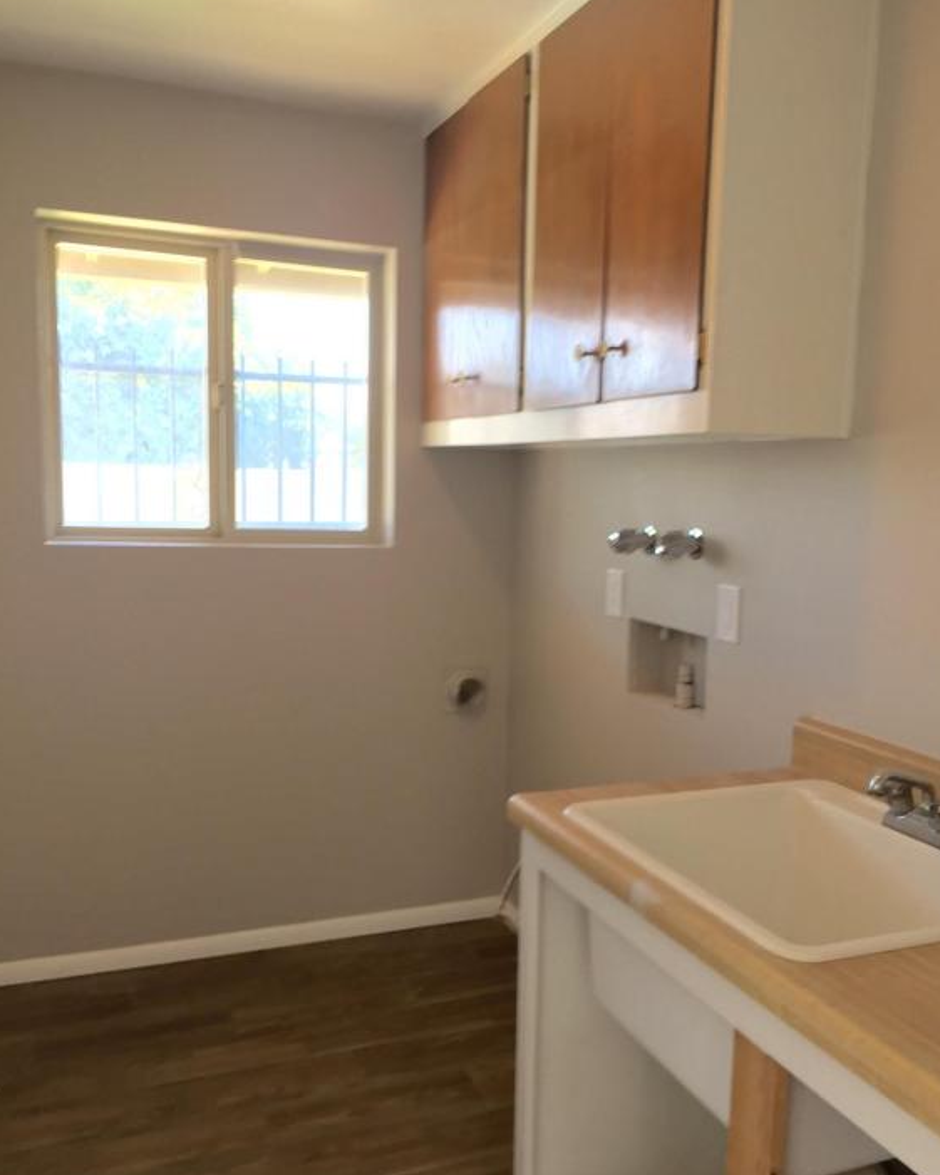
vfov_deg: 57.1
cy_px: 629
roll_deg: -1.3
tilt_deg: -8.7
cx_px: 473
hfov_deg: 47.1
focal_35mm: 31
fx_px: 1078
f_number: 2.2
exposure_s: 1/40
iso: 32
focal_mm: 4.15
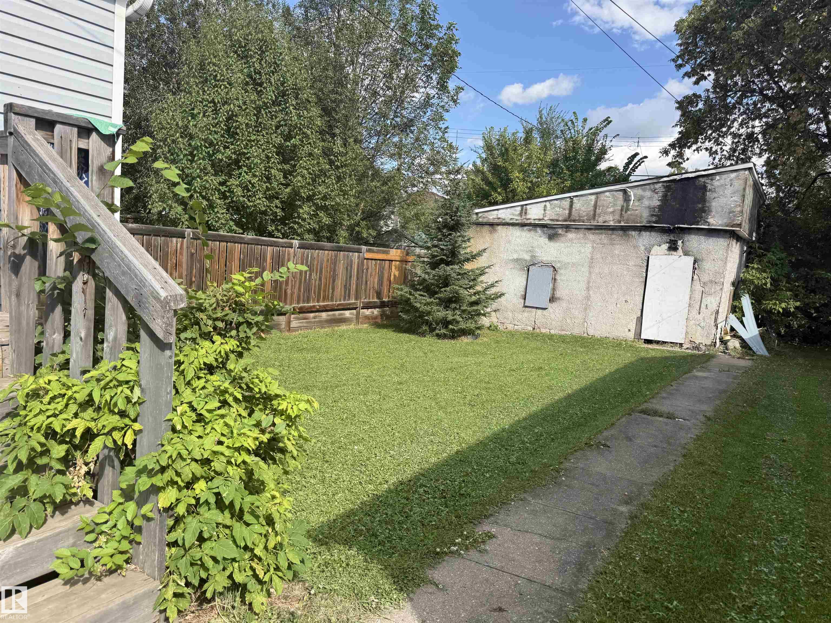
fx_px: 576
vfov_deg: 56.8
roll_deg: -0.3
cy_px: 312
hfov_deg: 71.6
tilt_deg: -6.0
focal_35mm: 24
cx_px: 416
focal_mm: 6.76
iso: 80
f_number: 1.78
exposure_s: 1/2110
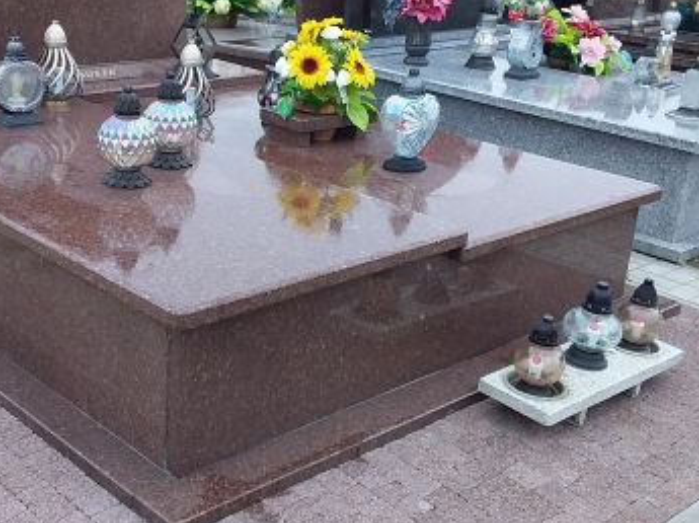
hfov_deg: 36.6
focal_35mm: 52
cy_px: 251
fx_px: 1049
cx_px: 249
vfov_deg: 28.0
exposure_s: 1/100
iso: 40
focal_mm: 2.91
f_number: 1.9
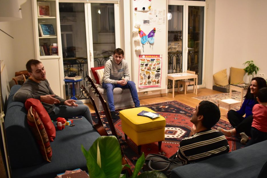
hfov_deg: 55.0
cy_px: 96
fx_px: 256
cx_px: 137
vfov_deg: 38.3
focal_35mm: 35
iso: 3200
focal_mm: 21
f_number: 4
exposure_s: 1/40
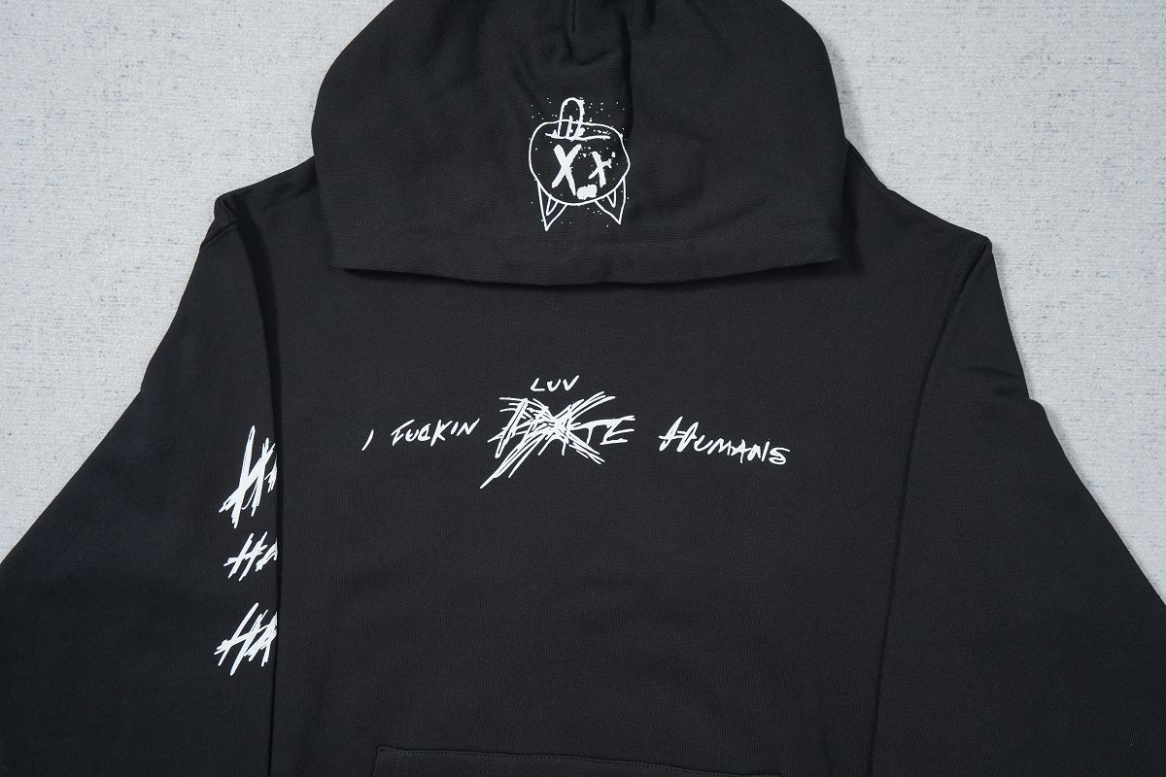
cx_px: 583
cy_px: 388
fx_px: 1134
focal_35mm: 35
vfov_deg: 37.9
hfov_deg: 54.4
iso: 1600
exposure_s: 1/100
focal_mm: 35
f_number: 10
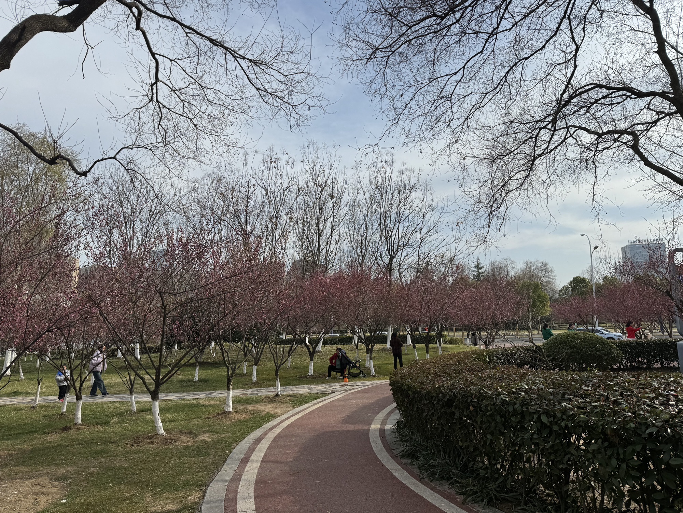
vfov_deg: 56.9
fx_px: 474
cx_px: 342
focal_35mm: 24
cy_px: 256
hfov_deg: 71.6
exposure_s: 1/7092
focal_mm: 6.86
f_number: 1.78
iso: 80
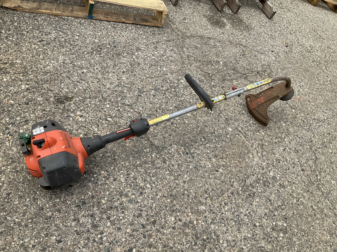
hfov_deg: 61.7
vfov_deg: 48.2
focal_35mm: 29
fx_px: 282
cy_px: 126
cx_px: 168
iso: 25
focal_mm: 3
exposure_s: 1/1675
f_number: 1.8
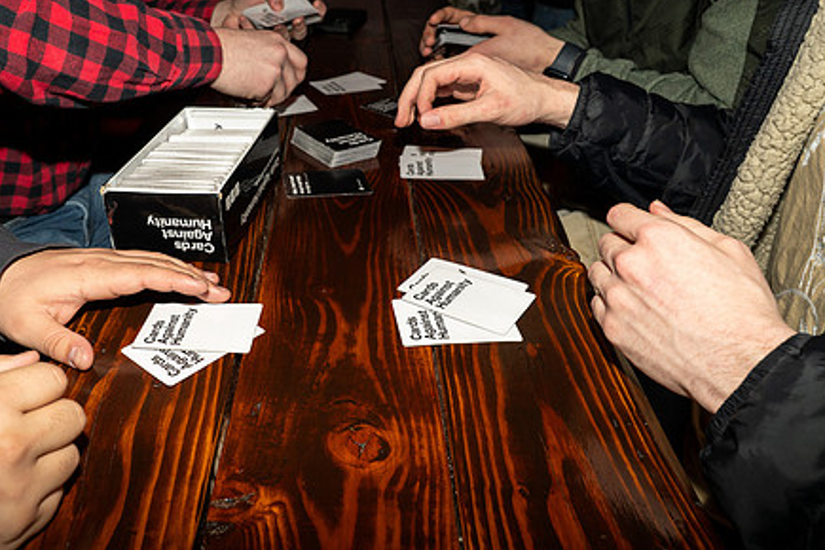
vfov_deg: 38.8
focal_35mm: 34
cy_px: 249
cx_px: 305
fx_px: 779
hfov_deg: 55.1
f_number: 7.1
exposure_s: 1/200
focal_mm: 25.5
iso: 500
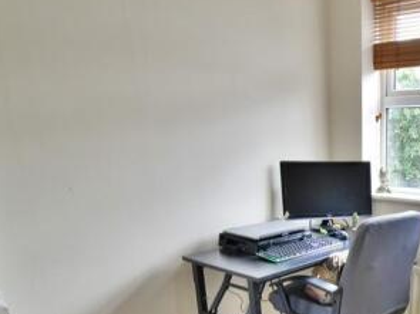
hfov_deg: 49.4
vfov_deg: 41.3
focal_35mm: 32
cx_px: 392
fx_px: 388
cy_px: 271
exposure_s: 1/5
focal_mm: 10
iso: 200
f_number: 9
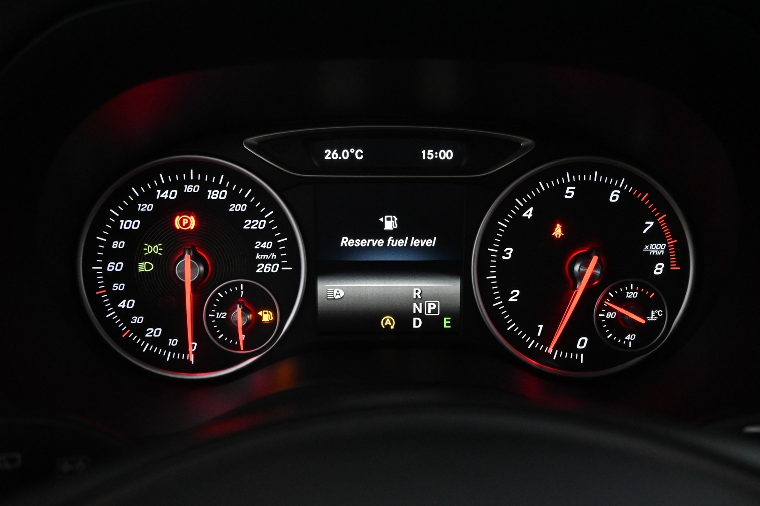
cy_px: 253
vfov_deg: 38.4
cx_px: 380
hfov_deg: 55.1
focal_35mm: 34
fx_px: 728
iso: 6400
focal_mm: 23
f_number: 4.5
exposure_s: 1/80
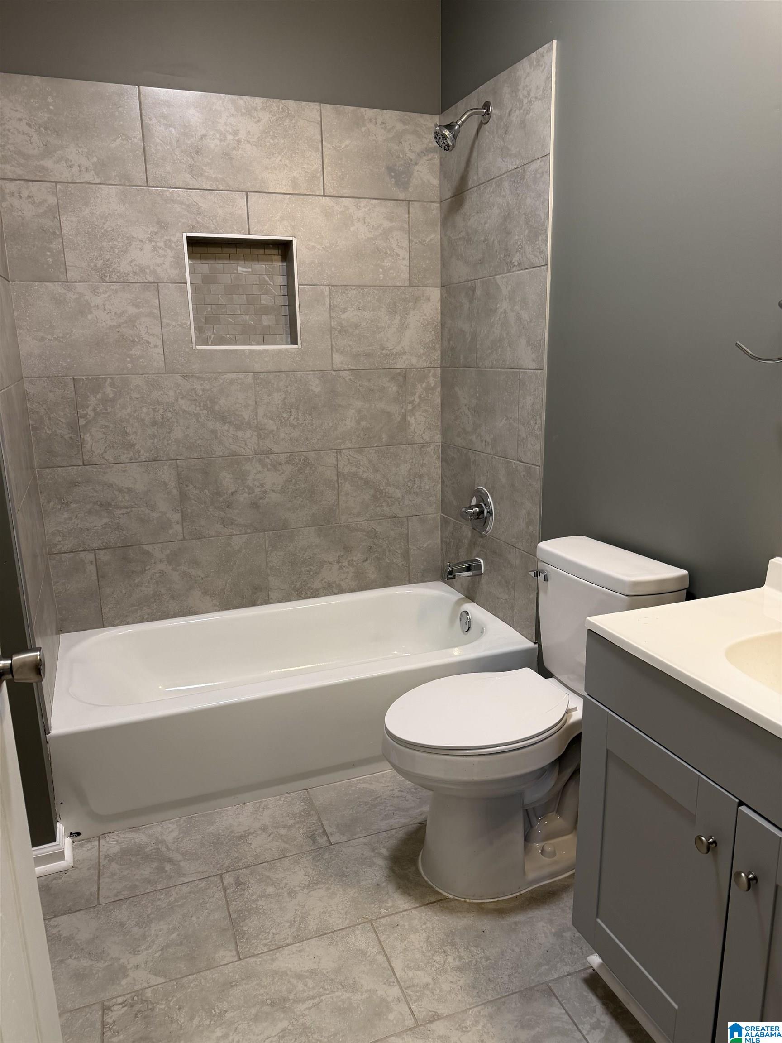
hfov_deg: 56.8
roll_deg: +0.3
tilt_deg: -14.0
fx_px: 723
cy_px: 522
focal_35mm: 24
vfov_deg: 71.6
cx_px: 391
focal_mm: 6.76
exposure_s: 1/60
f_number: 1.78
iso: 125
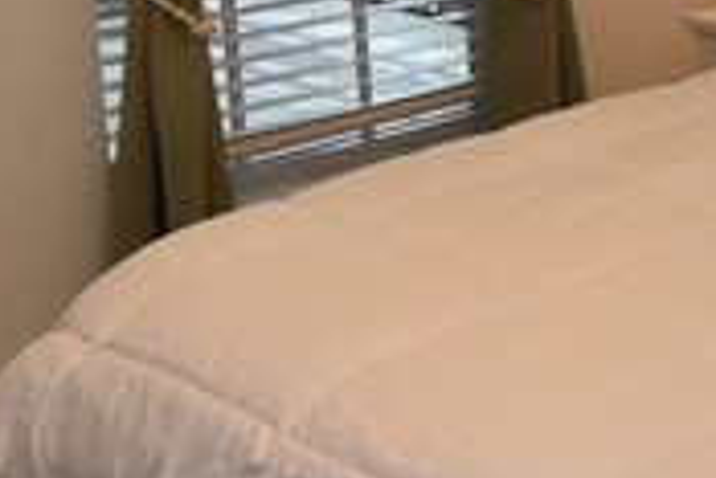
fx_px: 1851
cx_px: 925
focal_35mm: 93
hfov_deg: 20.1
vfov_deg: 14.4
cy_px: -57
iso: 1600
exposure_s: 1/100
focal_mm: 10
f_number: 8
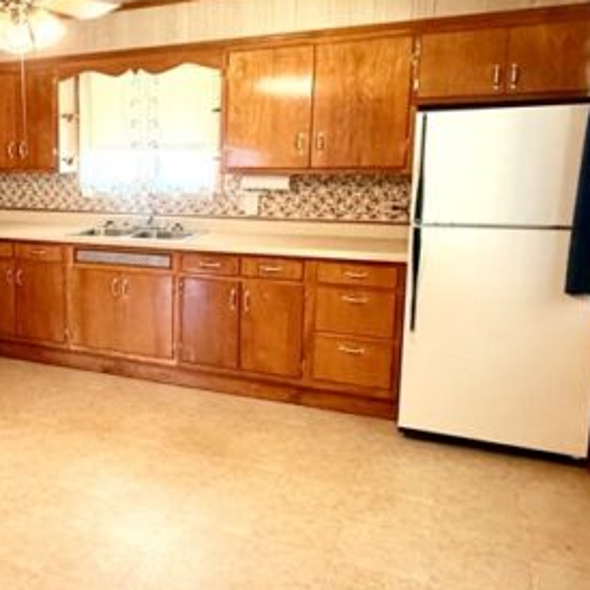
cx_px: 28
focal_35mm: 36
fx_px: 694
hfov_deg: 41.3
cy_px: 260
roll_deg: +1.8
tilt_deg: -10.2
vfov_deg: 46.0
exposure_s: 1/60
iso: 500
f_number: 2.2
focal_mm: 2.22
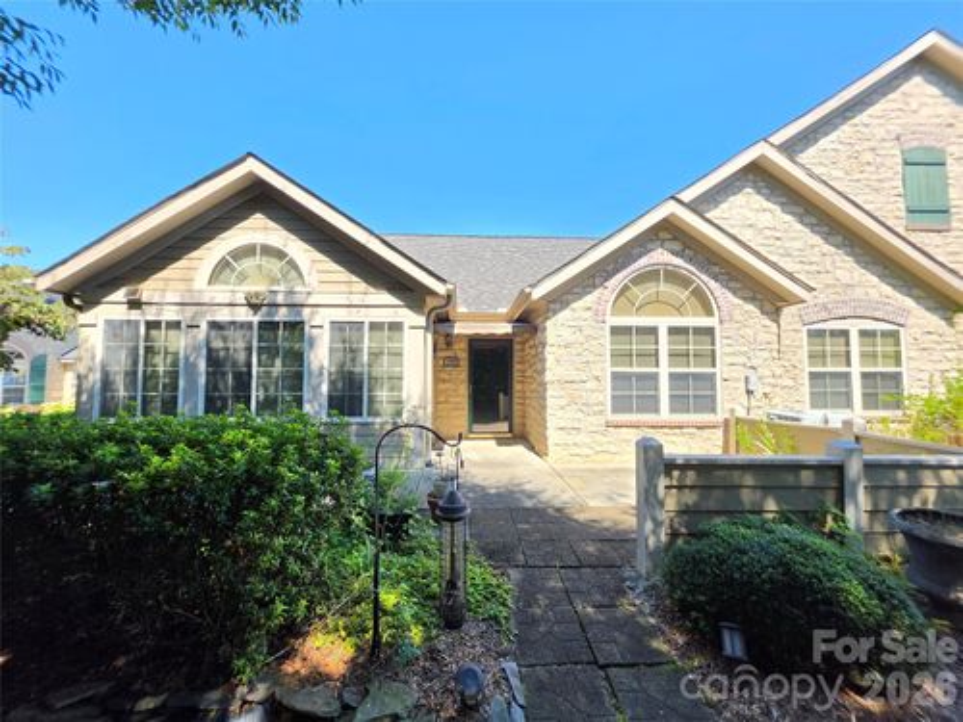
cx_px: 482
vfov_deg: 89.9
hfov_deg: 106.2
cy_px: 361
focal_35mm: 13
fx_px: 362
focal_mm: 2.2
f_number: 1.9
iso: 32
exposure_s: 1/445
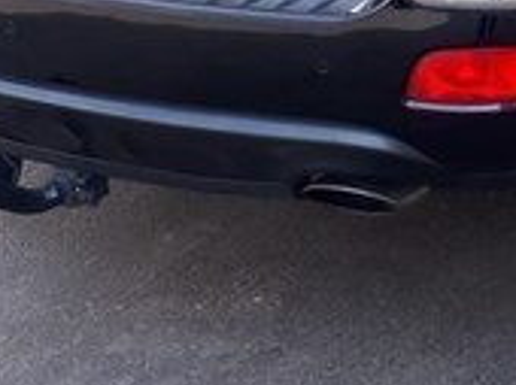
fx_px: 1563
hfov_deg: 18.4
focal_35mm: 105
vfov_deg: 13.4
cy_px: -150
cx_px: 480
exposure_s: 1/185
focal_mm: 3.6
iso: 40
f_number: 1.9
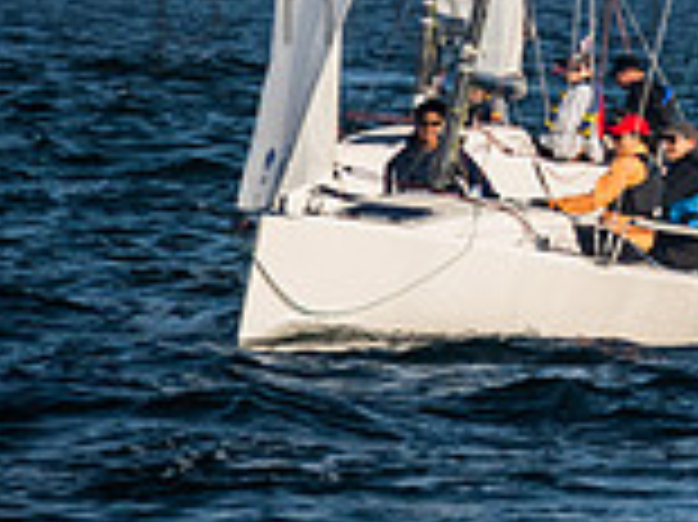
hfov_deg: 2.2
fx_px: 17811
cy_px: -367
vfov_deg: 1.7
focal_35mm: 884
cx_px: 1340
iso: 400
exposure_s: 1/1000
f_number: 8
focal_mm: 200
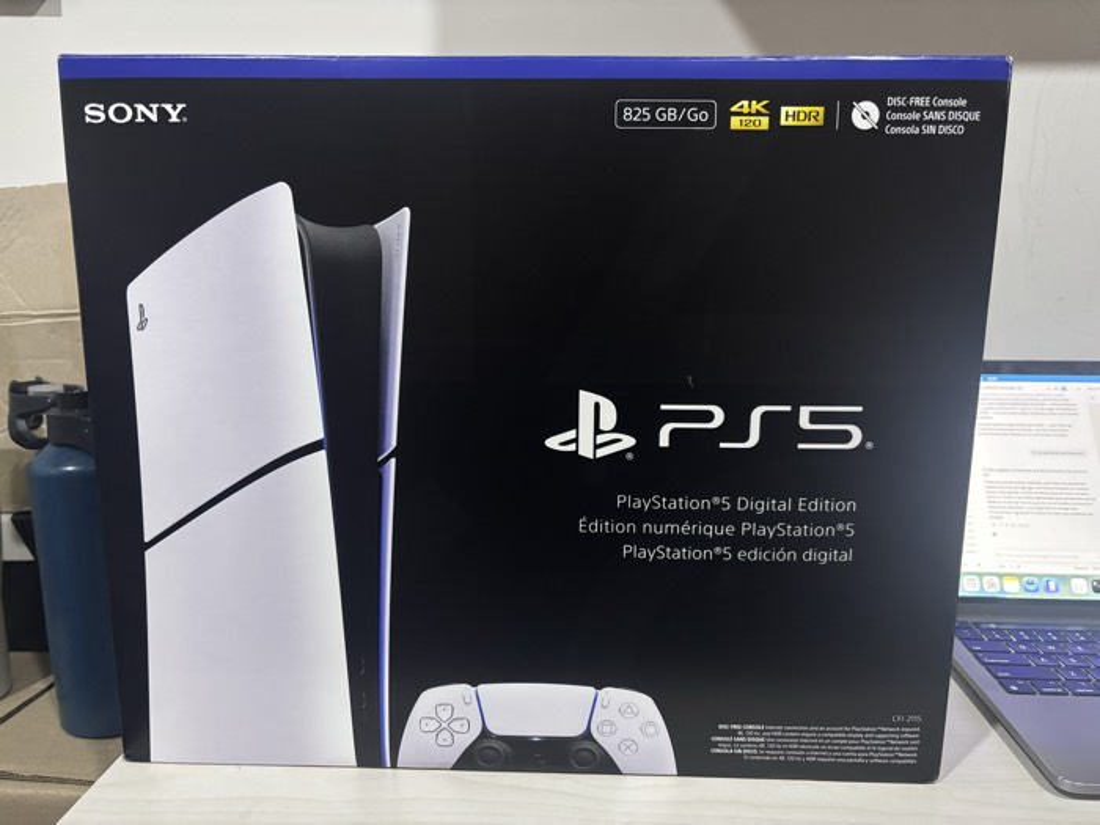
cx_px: 550
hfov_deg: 67.3
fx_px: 826
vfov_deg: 53.1
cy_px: 412
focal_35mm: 26
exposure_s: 1/30
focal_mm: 5.96
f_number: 1.6
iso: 640
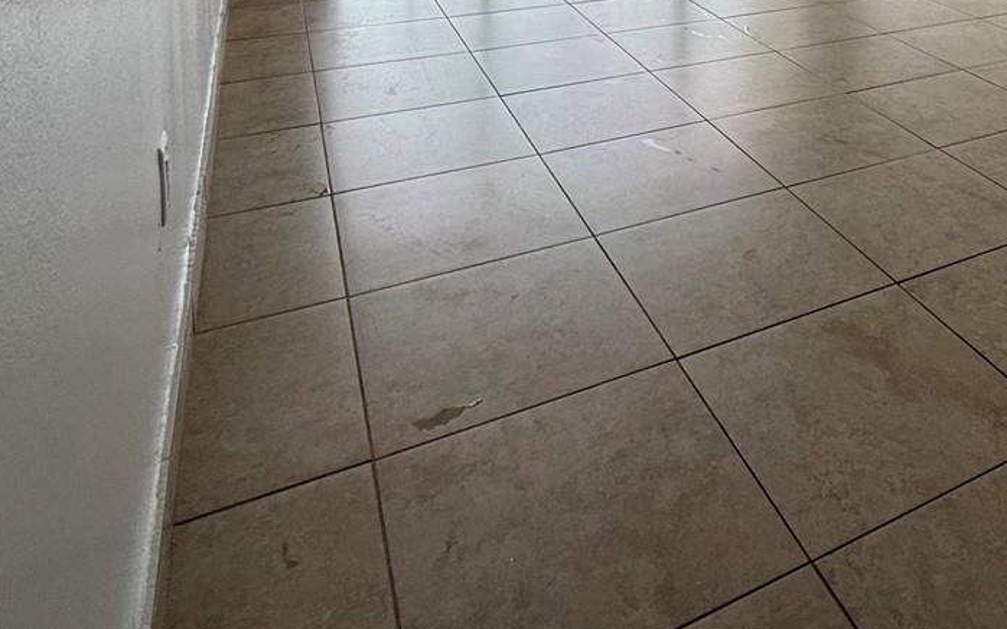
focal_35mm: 34
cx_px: 844
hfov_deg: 52.0
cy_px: -147
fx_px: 933
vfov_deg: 30.8
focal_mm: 2.22
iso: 80
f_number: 2.2
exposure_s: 1/99
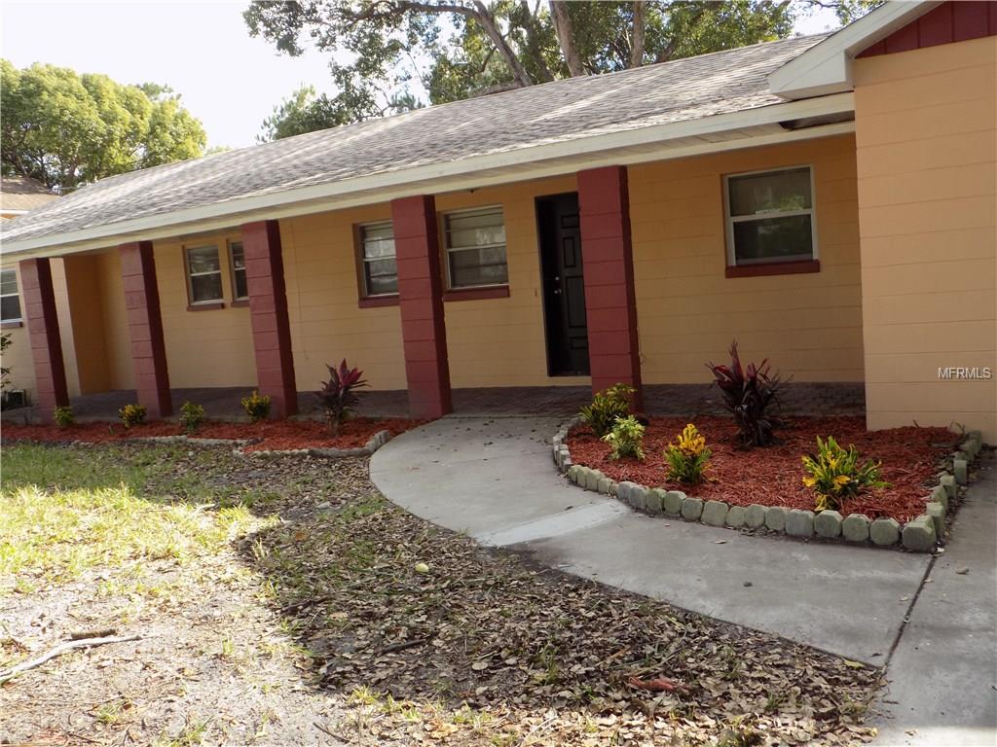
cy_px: 374
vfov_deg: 46.8
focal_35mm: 30
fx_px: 864
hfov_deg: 60.0
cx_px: 498
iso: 80
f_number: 3.3
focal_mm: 5.3
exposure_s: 1/160
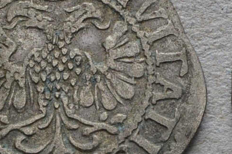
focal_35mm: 419
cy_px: 209
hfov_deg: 4.9
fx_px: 2692
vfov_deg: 3.3
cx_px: 197
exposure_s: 1/250
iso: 400
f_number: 14
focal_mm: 55
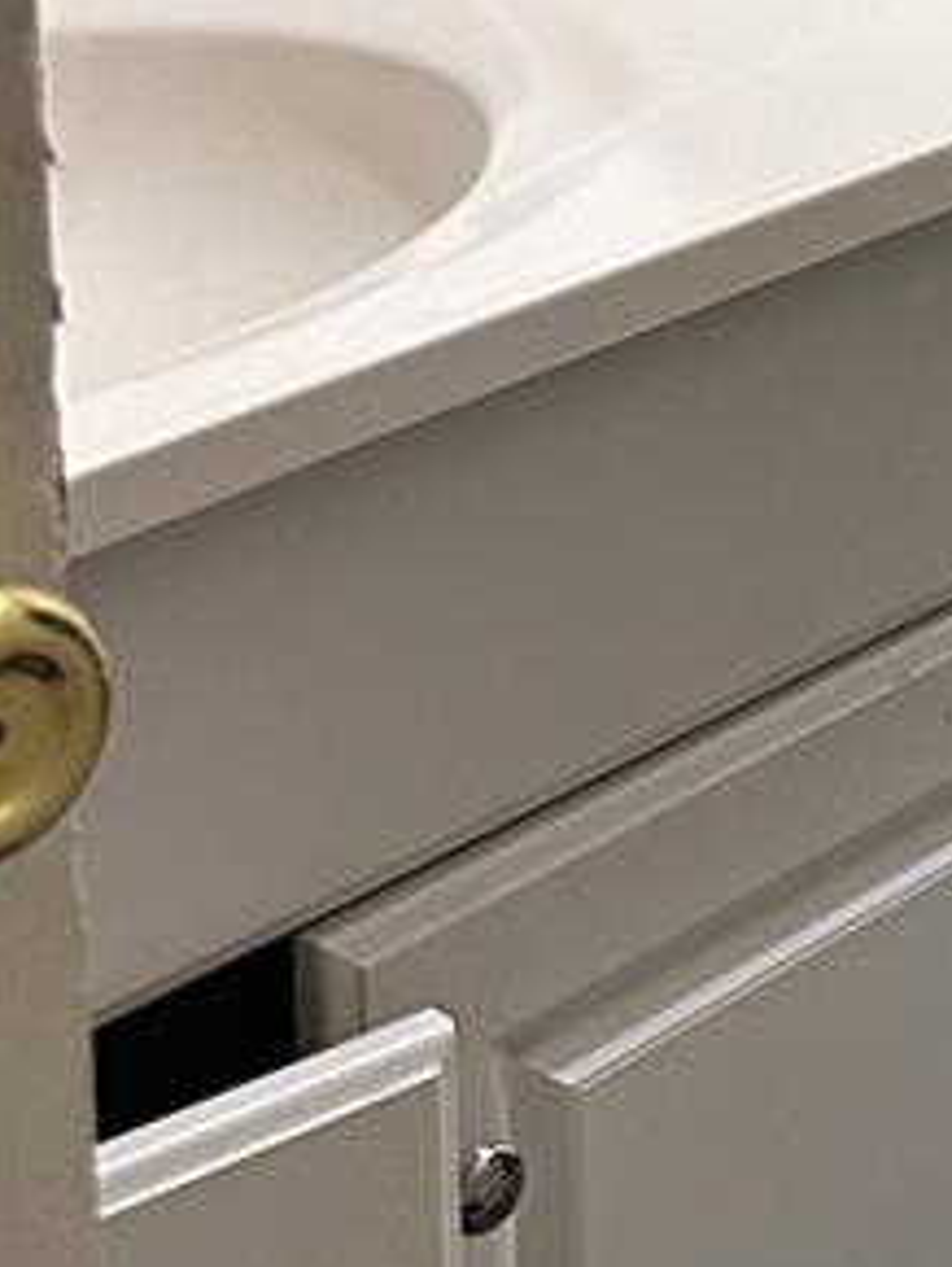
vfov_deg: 15.5
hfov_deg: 10.1
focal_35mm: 124
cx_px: 2452
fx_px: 4540
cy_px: -87
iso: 320
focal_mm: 6.86
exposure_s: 1/60
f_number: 1.78
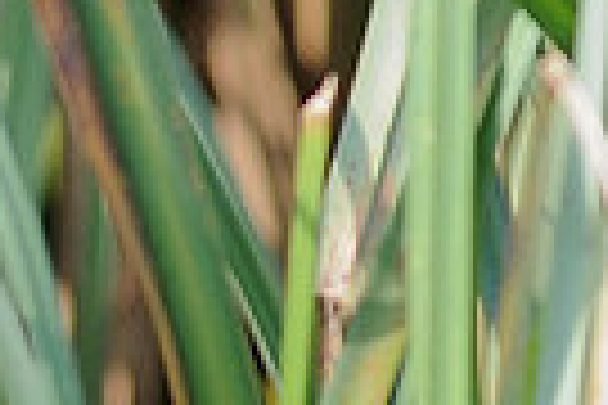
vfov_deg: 0.7
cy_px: 556
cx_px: -594
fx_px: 32677
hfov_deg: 1.1
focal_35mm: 1935
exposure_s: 1/640
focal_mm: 300
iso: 200
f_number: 4
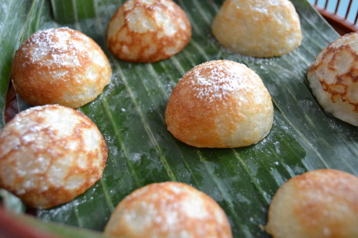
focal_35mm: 46
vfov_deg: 28.9
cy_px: 119
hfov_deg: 42.3
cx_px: 179
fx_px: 462
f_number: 5
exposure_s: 1/60
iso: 400
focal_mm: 31
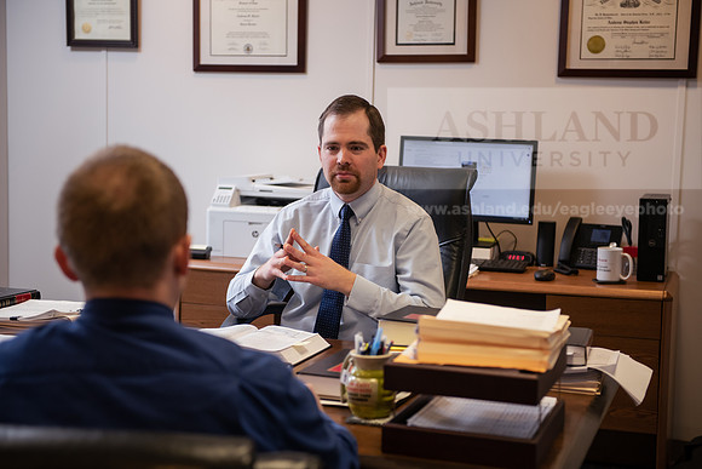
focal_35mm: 60
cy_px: 234
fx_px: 1170
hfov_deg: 33.4
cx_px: 351
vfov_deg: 22.6
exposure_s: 1/125
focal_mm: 60
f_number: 3.2
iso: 800
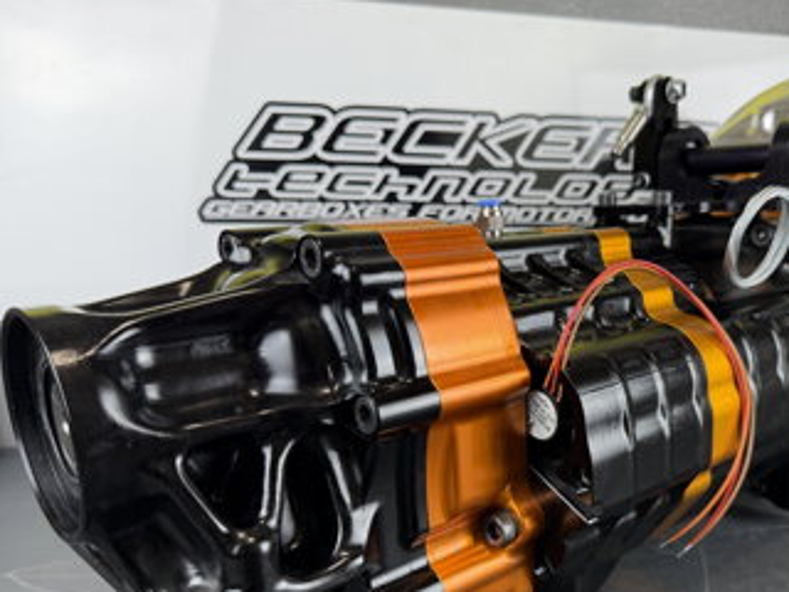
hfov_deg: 54.1
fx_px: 752
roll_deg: -0.1
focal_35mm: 33
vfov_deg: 42.3
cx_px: 535
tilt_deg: -11.7
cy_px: 402
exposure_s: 1/100
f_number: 1.78
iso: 100
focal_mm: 6.76
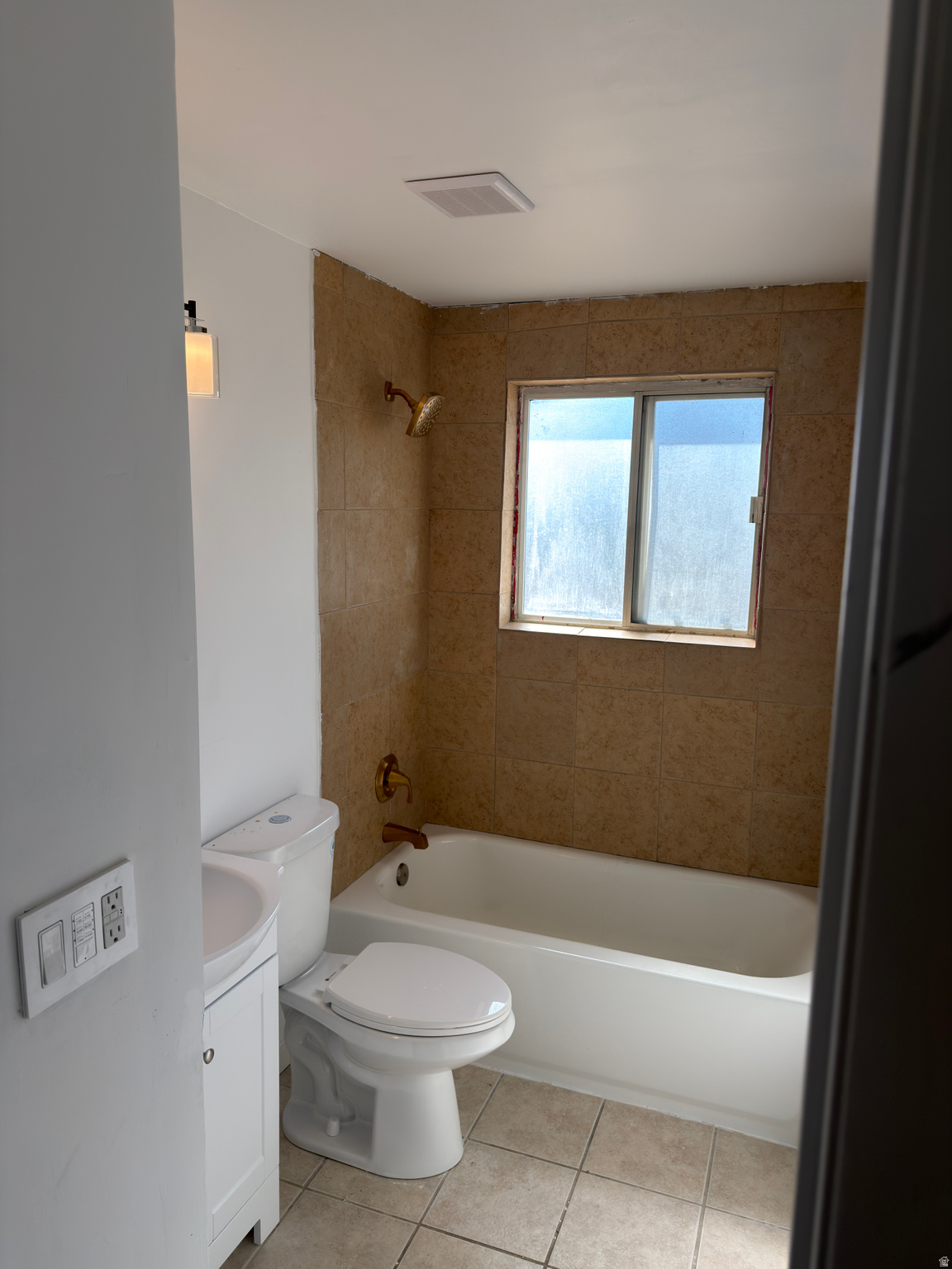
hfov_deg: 56.8
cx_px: 476
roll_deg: -2.3
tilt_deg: -7.9
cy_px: 634
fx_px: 880
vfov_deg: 71.6
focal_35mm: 24
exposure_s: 1/1040
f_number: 1.78
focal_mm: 6.76
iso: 100
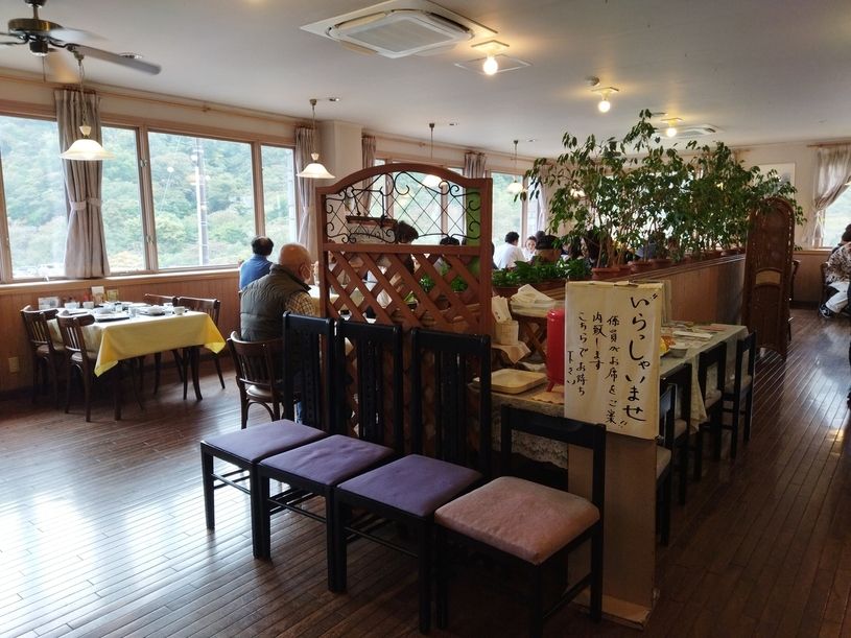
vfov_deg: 51.3
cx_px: 426
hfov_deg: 65.3
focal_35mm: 27
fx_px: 664
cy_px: 319
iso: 104
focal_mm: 4.71
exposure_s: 1/50
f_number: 1.79
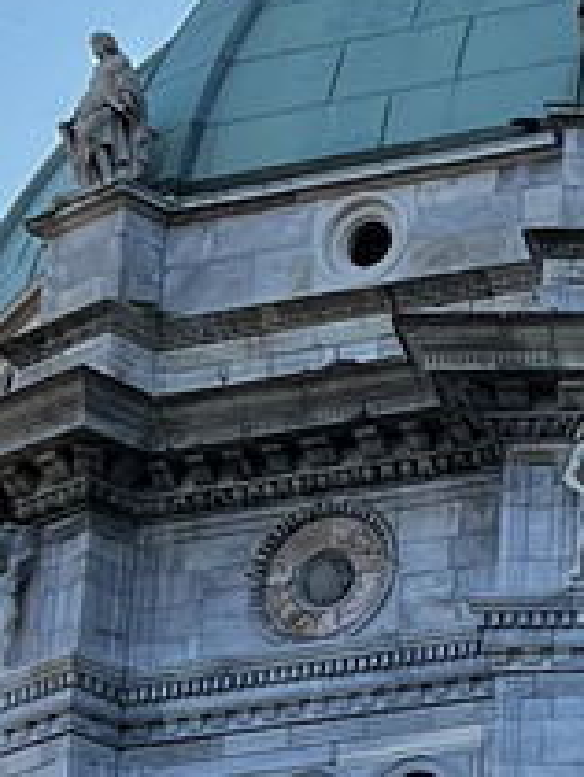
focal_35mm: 198
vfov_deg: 9.9
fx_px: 4445
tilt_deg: +21.6
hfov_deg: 7.1
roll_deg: +0.7
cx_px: 1386
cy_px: 836
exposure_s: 1/1266
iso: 50
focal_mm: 5.7
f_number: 1.5
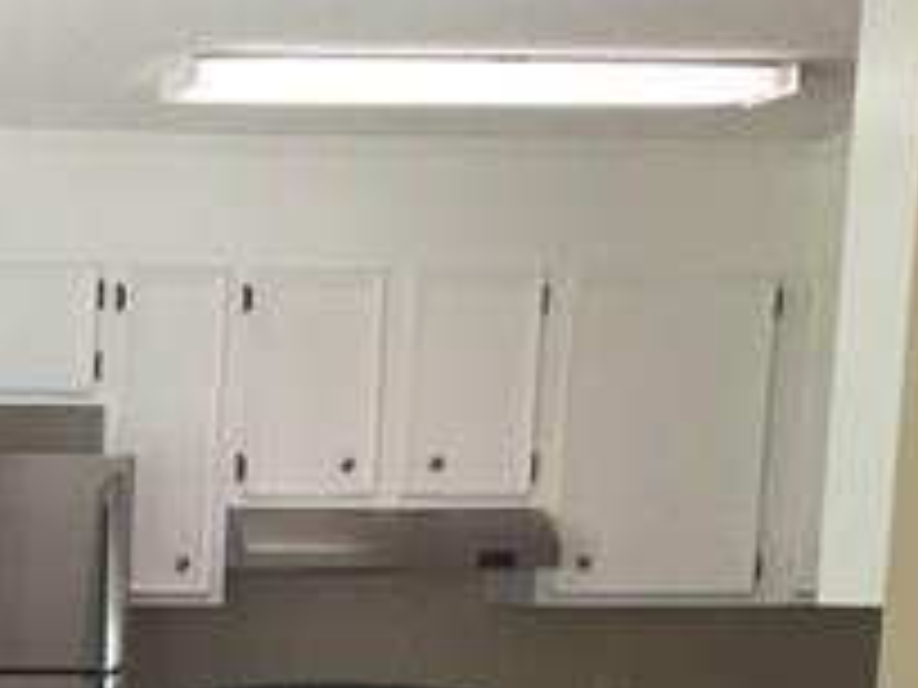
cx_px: -364
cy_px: 1124
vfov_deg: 12.2
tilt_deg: -9.7
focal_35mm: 114
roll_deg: -0.2
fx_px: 3023
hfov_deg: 16.1
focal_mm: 4.15
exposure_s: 1/40
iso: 40
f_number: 2.2
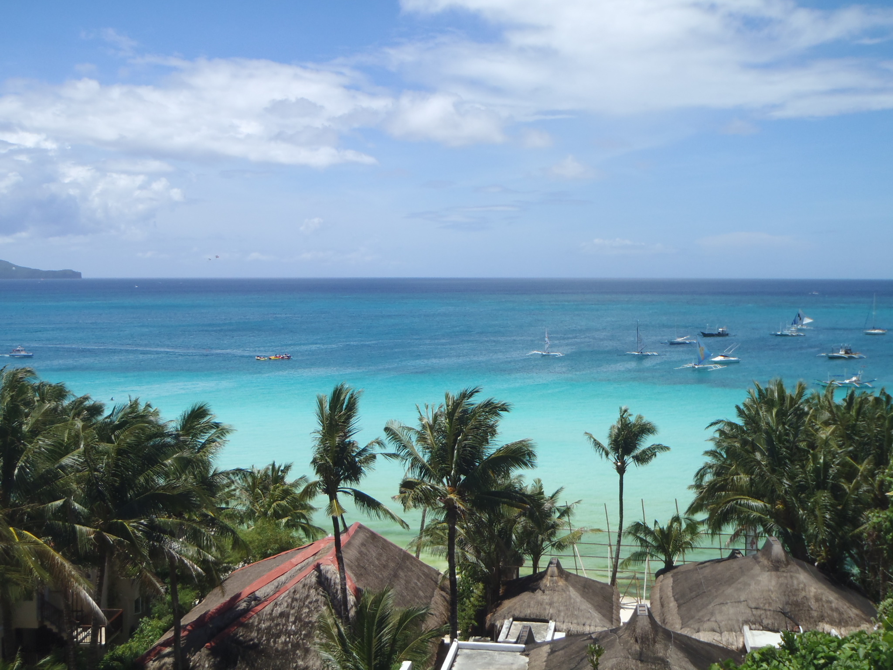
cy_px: 335
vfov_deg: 34.3
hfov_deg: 44.8
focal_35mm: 42
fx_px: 1083
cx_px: 446
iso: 80
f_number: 4.3
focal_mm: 7.57
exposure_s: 1/640
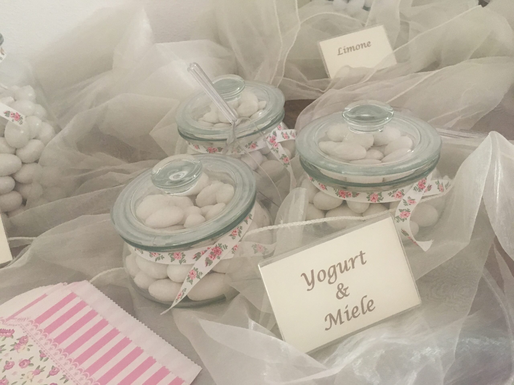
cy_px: 192
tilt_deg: -35.3
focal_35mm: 29
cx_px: 257
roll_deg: +11.4
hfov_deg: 61.7
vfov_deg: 48.2
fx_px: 431
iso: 200
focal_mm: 4.15
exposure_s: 1/25
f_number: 2.2
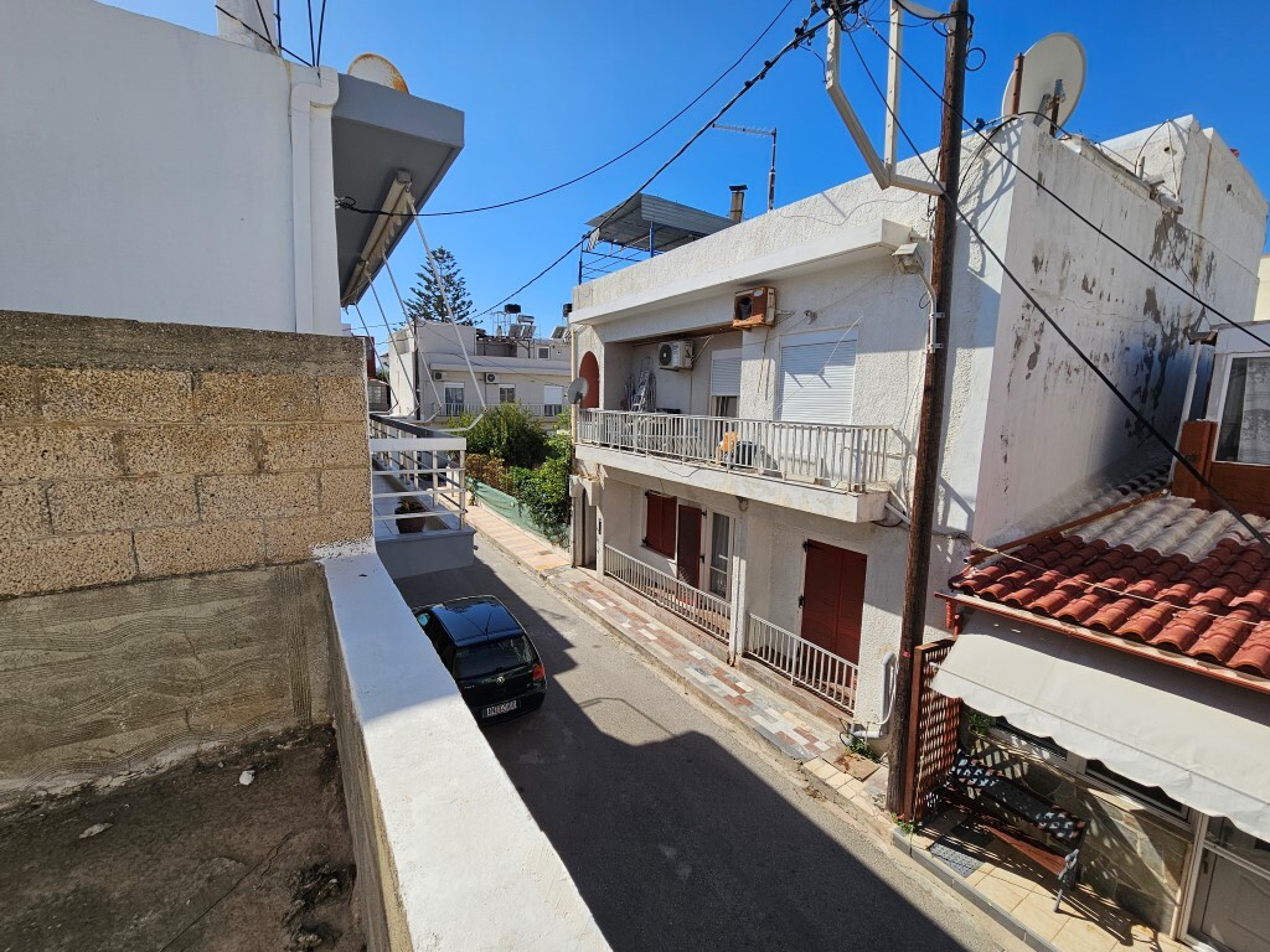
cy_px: 476
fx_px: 477
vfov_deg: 89.9
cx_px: 635
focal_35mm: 13
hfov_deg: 106.2
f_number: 2.2
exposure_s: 1/2843
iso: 50
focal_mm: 2.2
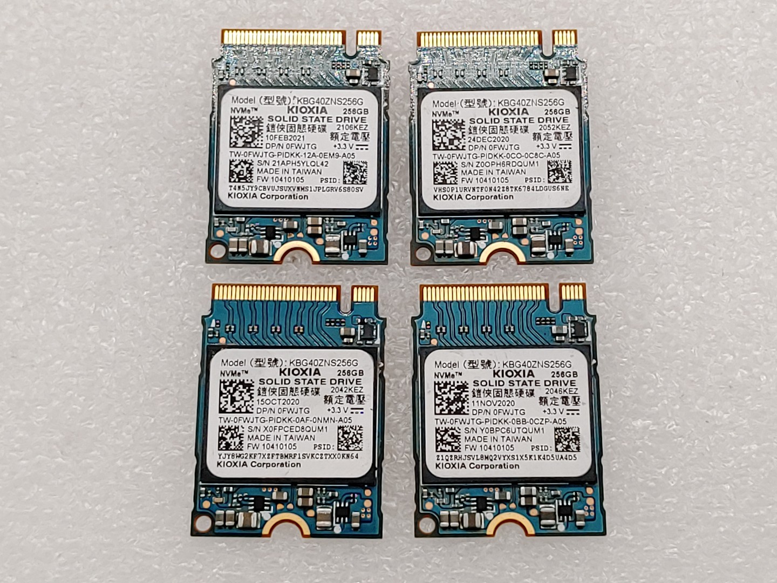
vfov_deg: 19.6
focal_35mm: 75
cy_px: 292
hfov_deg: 26.0
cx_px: 388
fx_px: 1683
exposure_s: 1/149
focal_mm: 4.36
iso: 50
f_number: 1.8
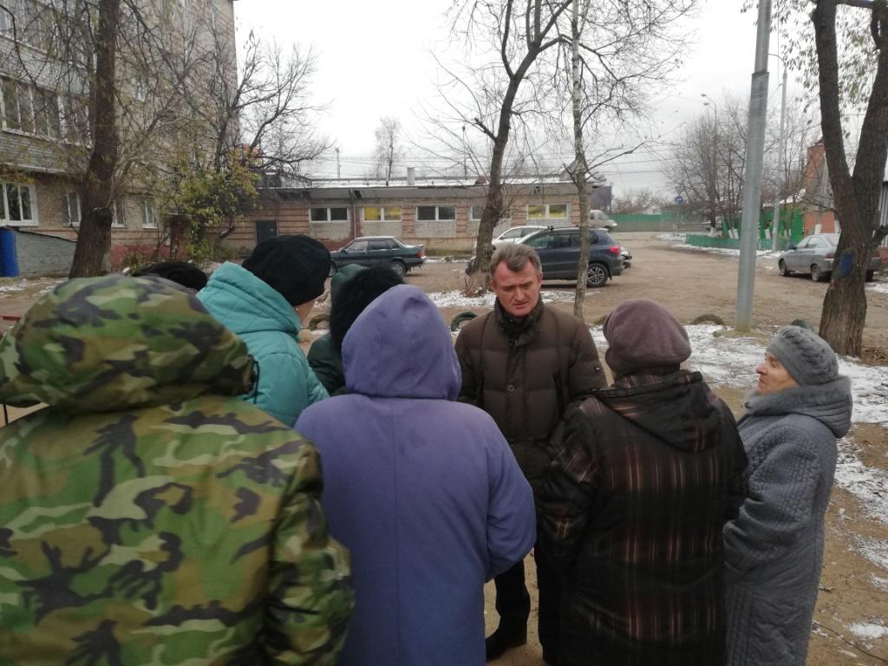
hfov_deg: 67.3
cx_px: 444
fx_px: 667
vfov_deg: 53.1
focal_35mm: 26
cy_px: 333
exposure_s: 1/33.3
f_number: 2.2
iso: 160
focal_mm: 3.81
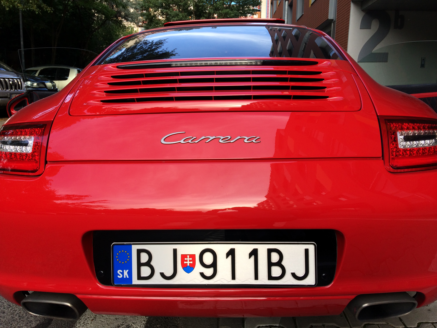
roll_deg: -1.7
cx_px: 218
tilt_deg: -9.6
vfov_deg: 48.2
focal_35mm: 29
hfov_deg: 61.7
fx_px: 366
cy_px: 164
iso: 32
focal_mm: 4.15
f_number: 2.2
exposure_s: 1/211
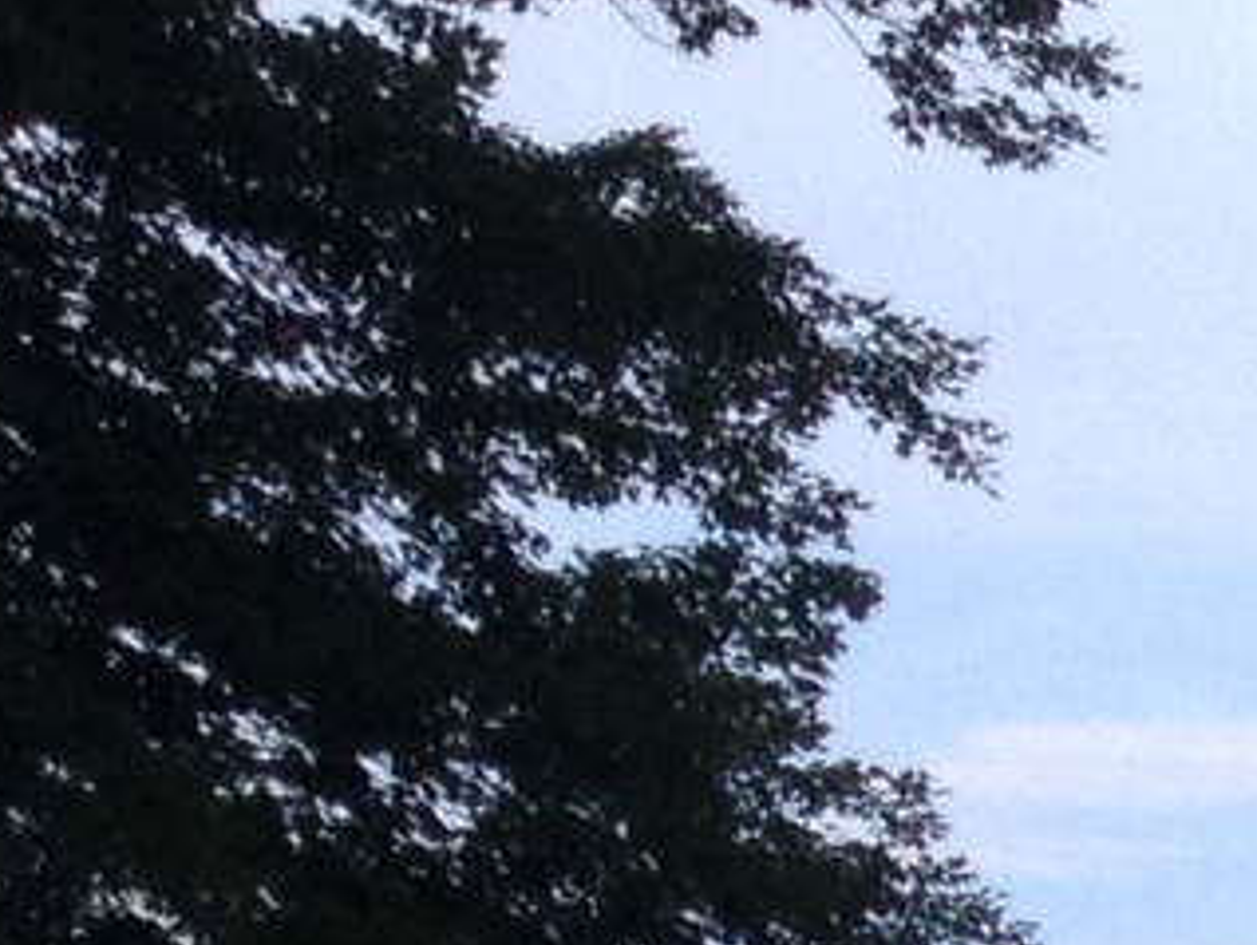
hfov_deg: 6.2
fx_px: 9994
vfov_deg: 5.2
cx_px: 4629
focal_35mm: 275
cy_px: 2647
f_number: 2.4
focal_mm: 4.28
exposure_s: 1/657
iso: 50
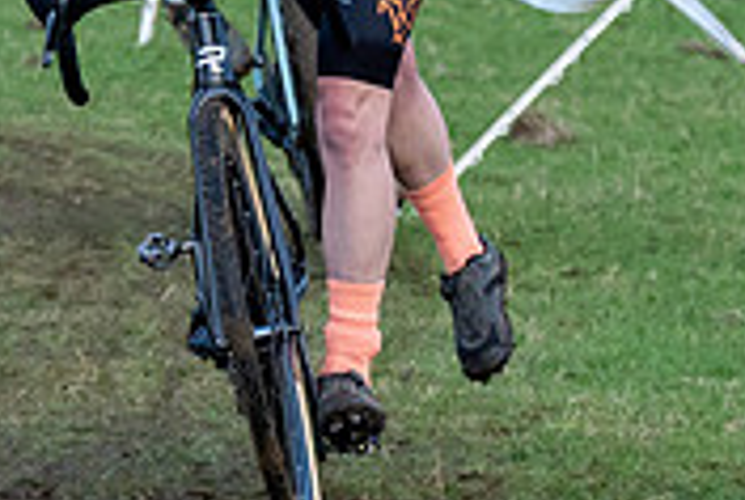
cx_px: 258
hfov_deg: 3.0
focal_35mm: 681
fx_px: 14116
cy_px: -227
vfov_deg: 2.0
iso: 2000
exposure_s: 1/1000
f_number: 4
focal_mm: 99
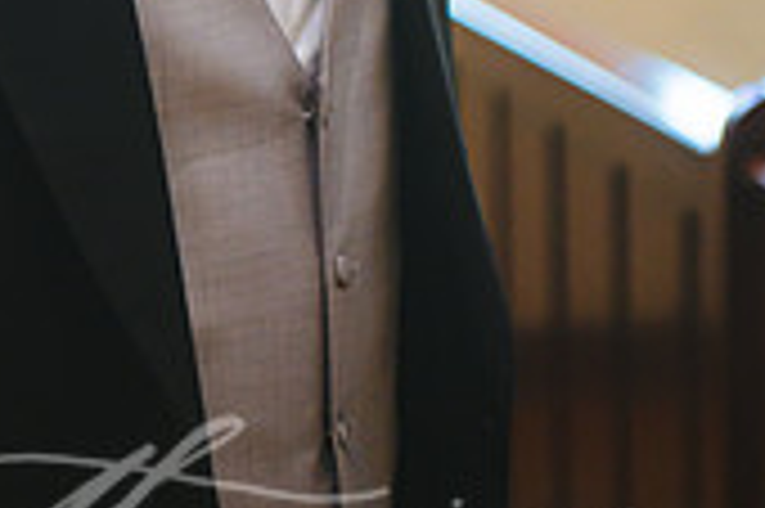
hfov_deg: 11.1
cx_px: 110
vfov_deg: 7.3
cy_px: -279
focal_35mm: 185
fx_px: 3927
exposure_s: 1/250
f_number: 2.8
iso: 2500
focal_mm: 70
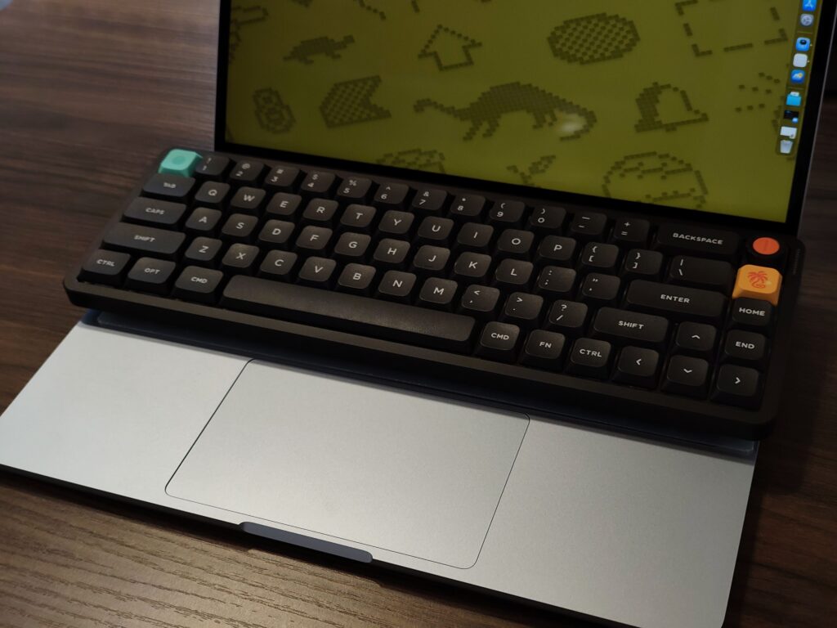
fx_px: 1209
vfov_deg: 29.1
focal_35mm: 50
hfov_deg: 38.2
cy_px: 314
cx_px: 418
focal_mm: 7.1
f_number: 2
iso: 551
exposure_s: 1/100
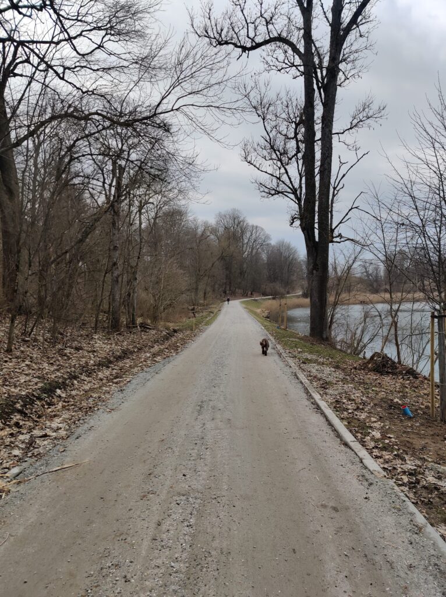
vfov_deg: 65.4
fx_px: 465
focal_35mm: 27
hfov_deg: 51.3
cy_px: 298
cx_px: 223
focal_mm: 4.75
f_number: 1.65
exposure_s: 1/1605
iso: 125
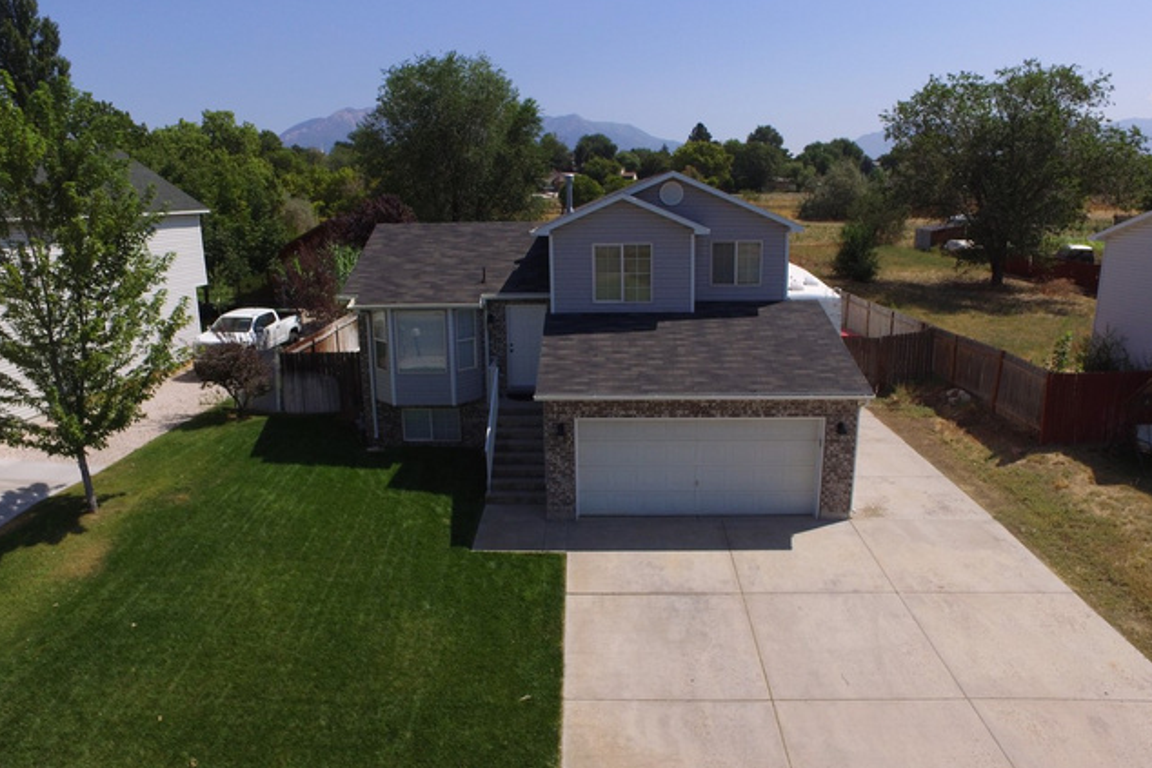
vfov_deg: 59.5
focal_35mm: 21
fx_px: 672
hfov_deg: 81.2
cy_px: 389
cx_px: 578
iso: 100
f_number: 2.8
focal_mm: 3.61
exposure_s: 1/1965
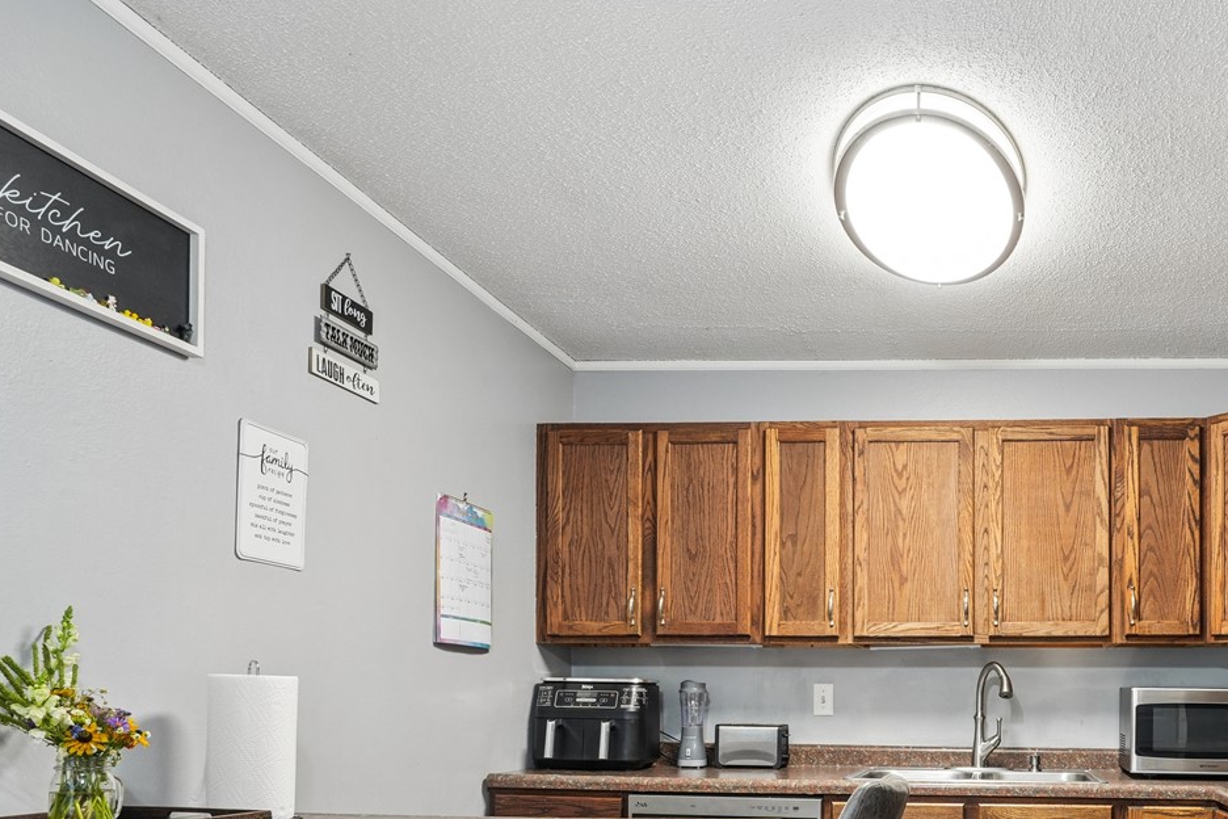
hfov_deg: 59.5
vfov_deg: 42.3
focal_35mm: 29
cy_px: 691
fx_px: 989
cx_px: 952
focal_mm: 16
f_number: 10
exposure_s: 1/3.33
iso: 400
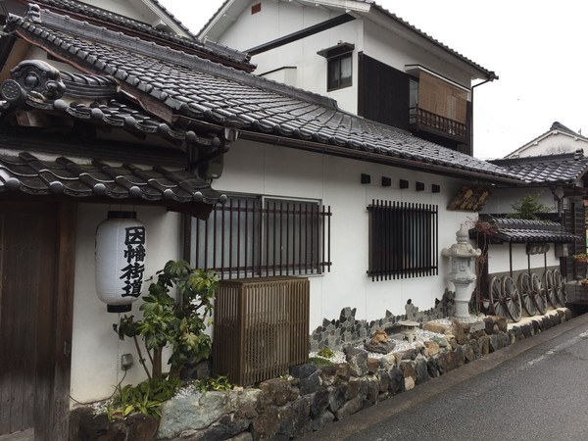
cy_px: 220
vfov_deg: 48.2
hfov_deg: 61.7
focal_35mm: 29
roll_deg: -0.1
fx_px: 493
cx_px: 294
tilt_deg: +3.5
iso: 32
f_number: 2.2
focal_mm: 4.15
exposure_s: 1/195
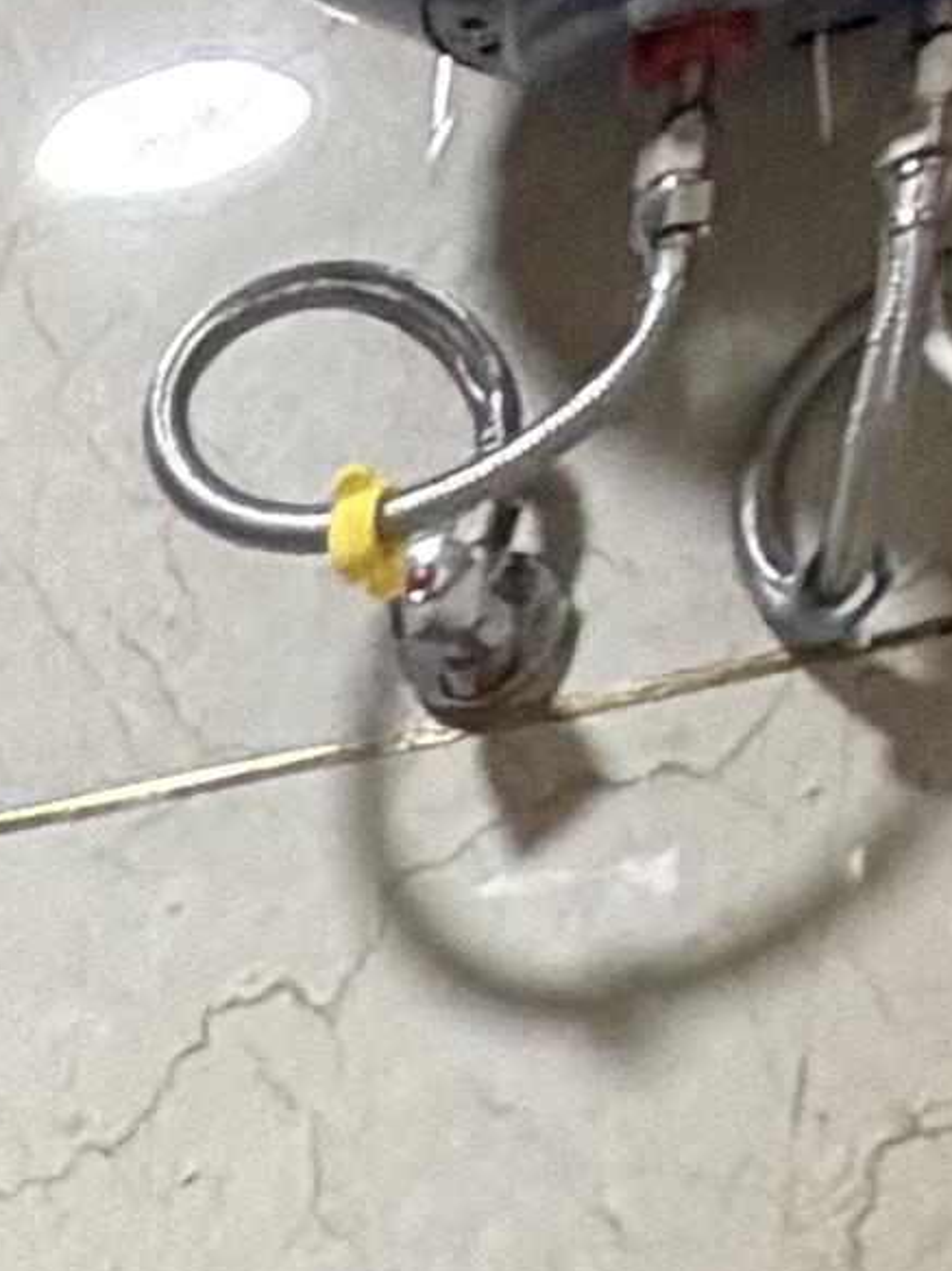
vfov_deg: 13.4
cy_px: 3067
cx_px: -2005
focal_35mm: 108
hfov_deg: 9.9
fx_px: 3962
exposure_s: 1/50
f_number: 2.2
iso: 320
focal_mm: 2.22
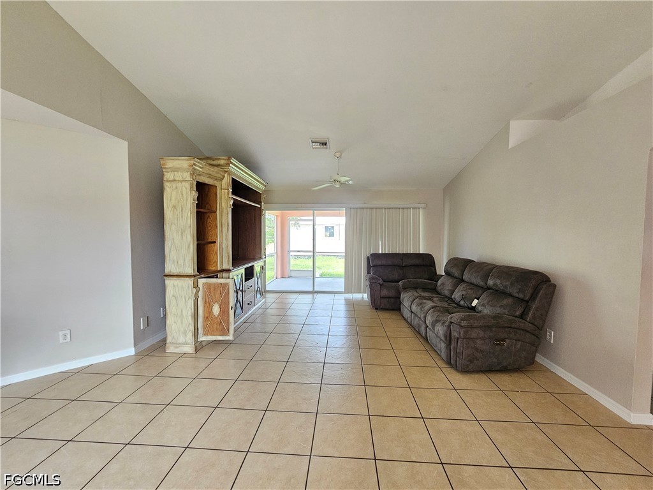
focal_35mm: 13
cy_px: 245
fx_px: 245
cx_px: 326
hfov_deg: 106.2
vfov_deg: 89.9
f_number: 2.2
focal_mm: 2.2
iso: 400
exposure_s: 1/60
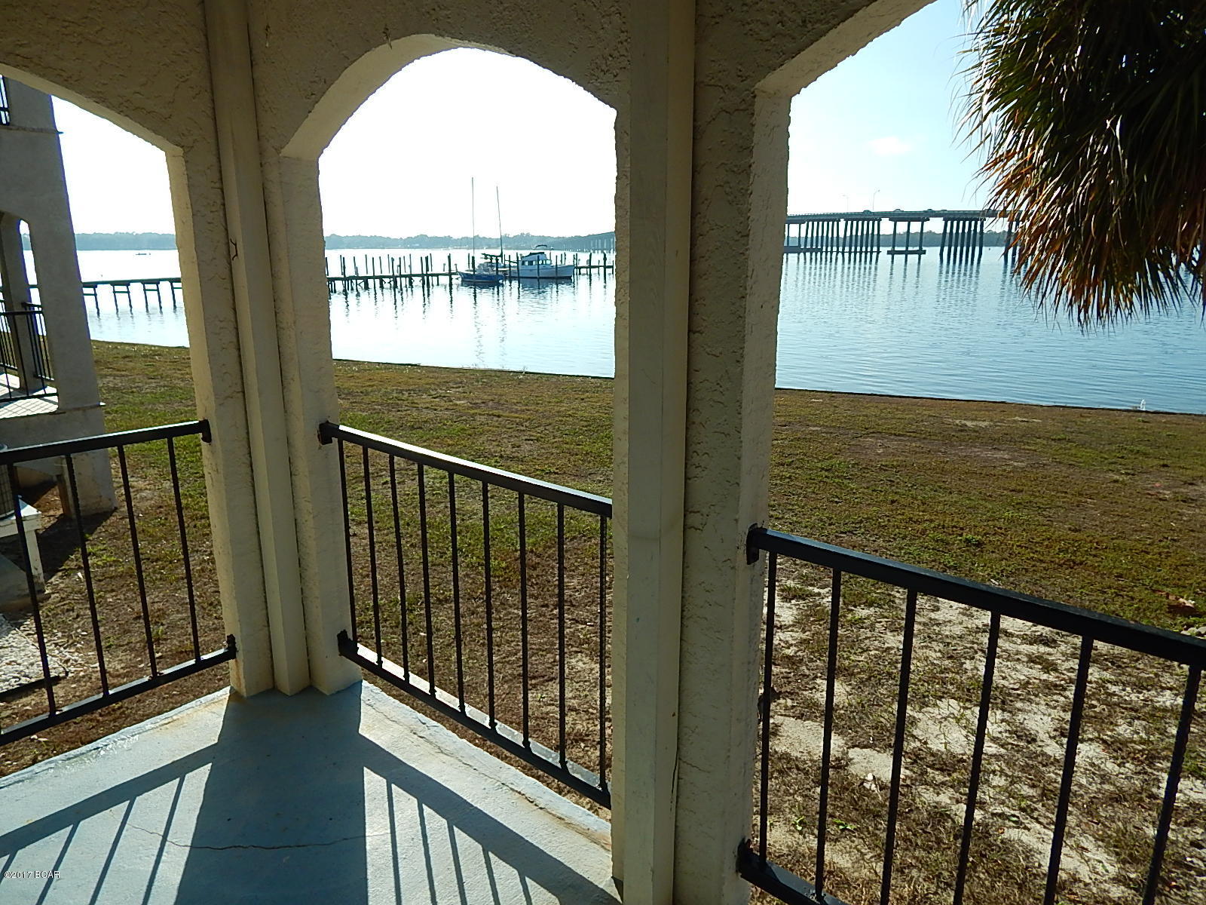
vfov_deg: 61.1
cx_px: 603
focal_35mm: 22
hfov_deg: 76.4
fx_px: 766
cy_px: 452
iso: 125
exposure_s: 1/640
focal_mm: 4
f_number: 6
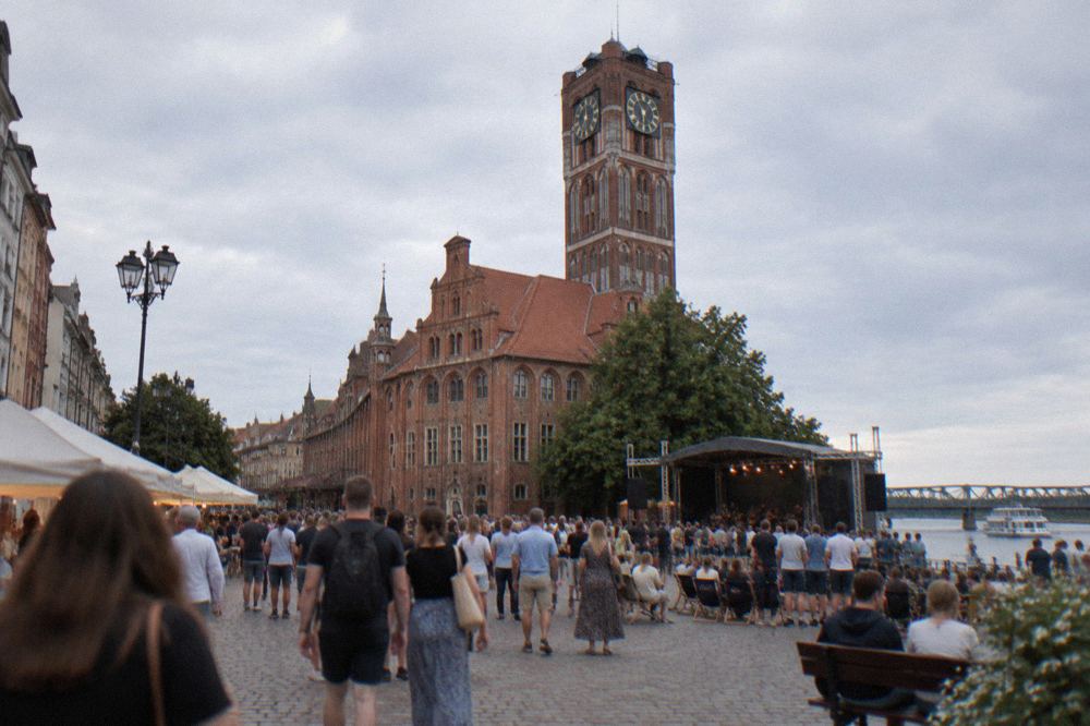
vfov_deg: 37.8
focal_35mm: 35
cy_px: 363
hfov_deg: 54.5
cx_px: 545
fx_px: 1059
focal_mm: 35
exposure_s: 1/500
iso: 320
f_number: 10
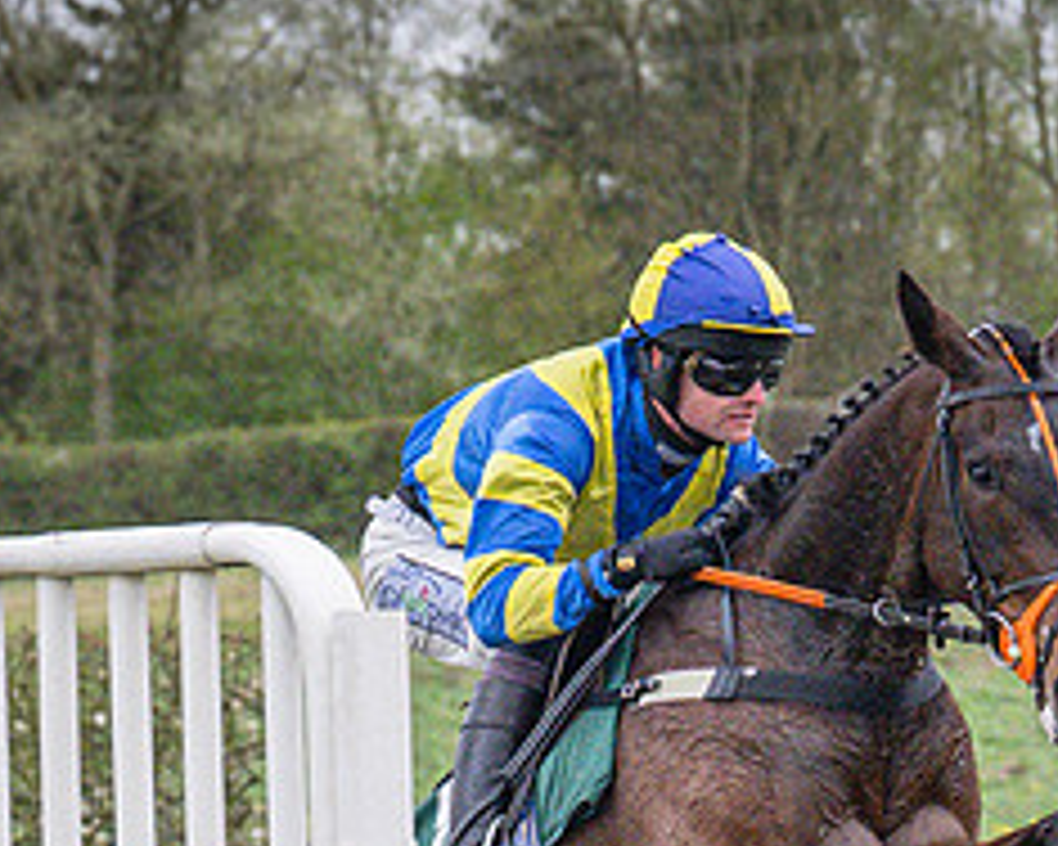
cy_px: 939
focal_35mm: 431
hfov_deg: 4.5
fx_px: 13496
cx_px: 859
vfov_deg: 3.6
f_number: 4
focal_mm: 70
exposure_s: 1/1000
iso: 1600
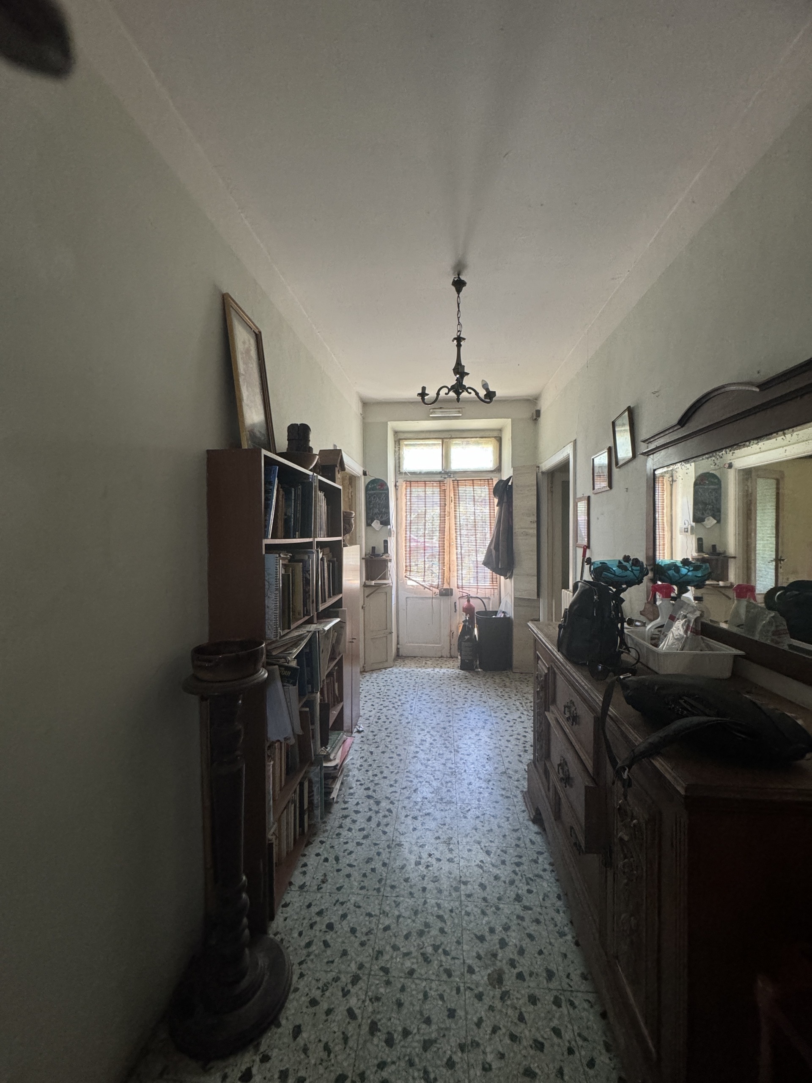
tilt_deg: -0.8
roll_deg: +0.8
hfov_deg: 85.7
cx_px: 406
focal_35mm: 14
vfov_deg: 102.1
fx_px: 438
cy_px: 542
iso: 320
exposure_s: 1/50
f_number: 2.2
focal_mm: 2.22
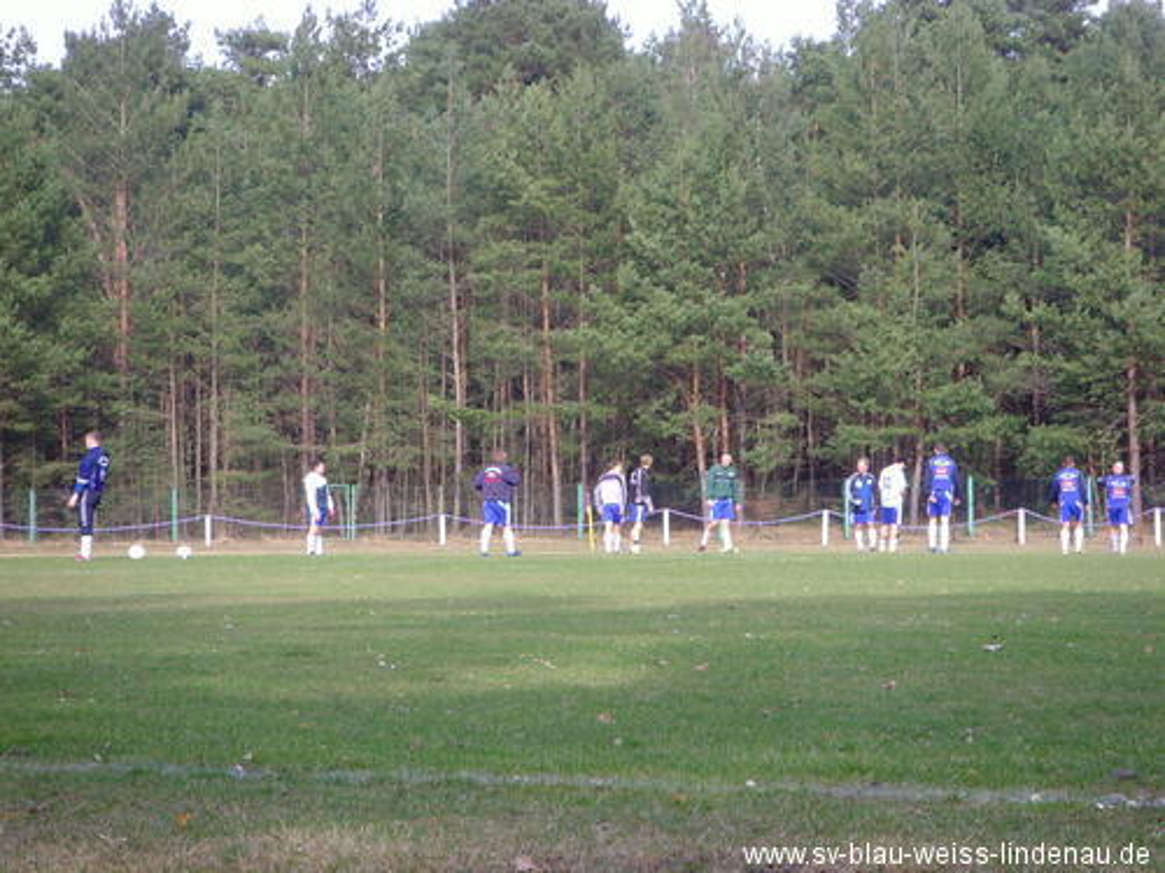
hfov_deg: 16.8
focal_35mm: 117
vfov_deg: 12.7
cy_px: 436
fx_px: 3938
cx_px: 582
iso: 80
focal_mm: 19.8
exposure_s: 1/125
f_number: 4.5
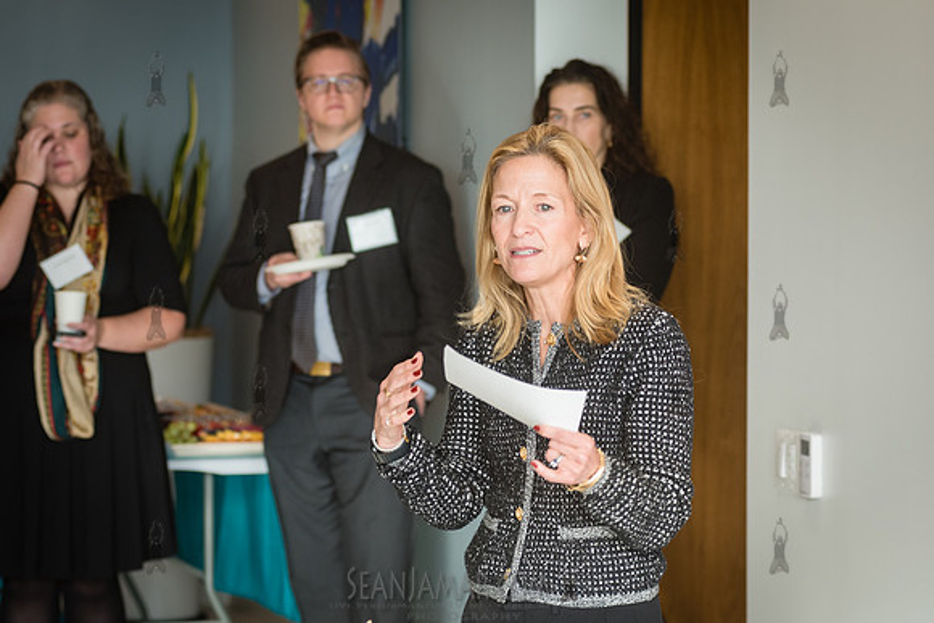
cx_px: 481
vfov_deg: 10.8
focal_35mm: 127
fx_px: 3288
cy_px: 313
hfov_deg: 16.2
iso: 500
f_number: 4
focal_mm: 92
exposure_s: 1/200
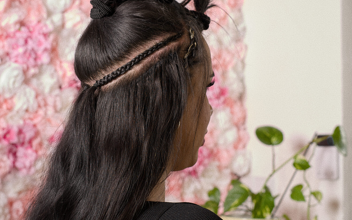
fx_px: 835
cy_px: 78
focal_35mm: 87
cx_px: 130
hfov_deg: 23.7
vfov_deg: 15.0
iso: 50
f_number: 5
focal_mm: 50
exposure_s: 1/80
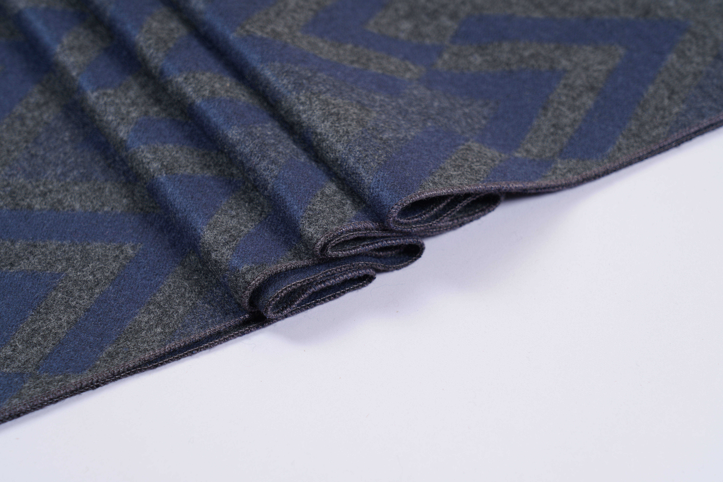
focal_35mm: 105
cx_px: 362
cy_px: 241
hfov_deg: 19.5
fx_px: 2109
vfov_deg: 13.0
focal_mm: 105
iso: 100
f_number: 8
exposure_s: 1/125
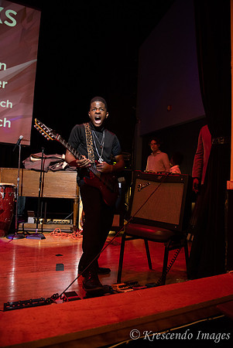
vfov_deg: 73.7
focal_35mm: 24
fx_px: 232
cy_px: 174
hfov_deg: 53.2
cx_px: 116
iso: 3200
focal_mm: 24
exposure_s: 1/160
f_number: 2.8
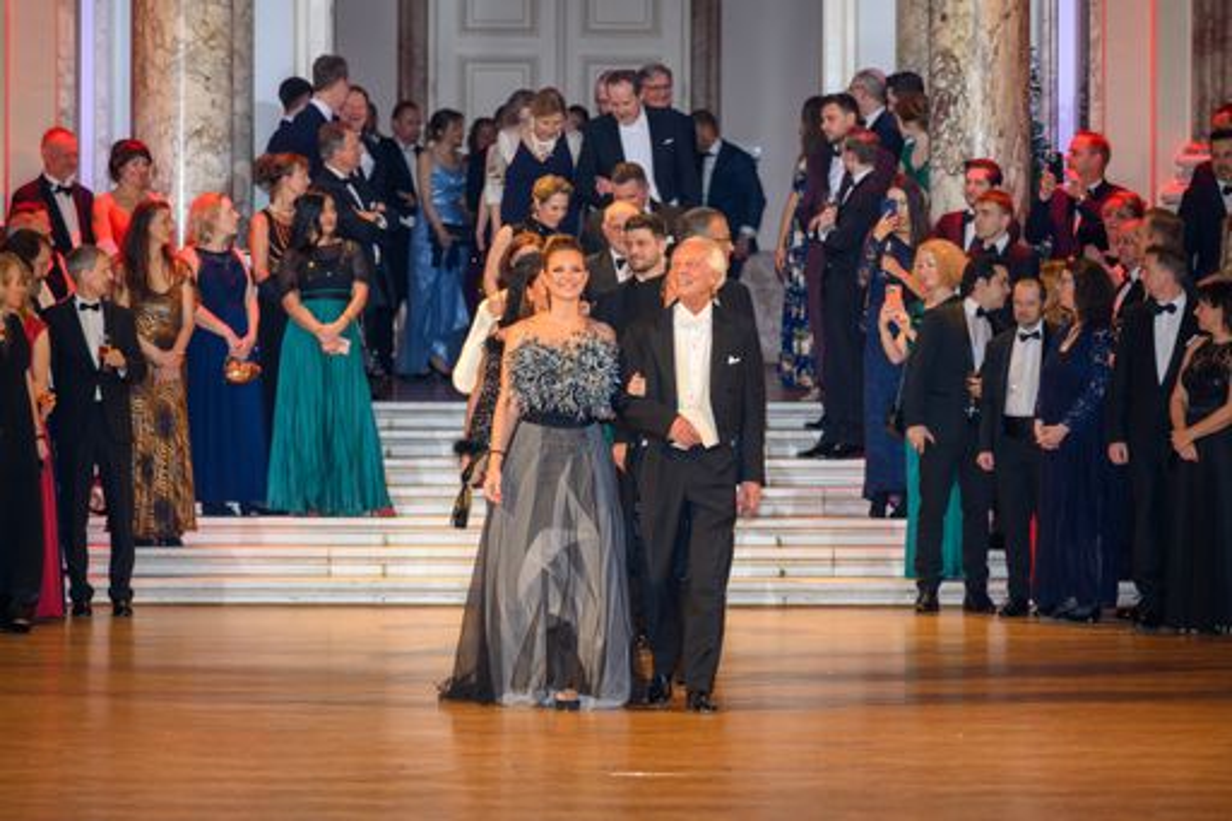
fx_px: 6500
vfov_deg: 7.2
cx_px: 616
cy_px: 410
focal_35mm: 190
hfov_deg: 10.8
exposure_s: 1/125
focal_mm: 190
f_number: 5.3
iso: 2800
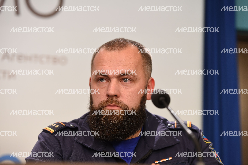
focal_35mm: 122
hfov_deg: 16.8
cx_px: 124
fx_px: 840
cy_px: 82
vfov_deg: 11.2
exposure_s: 1/250
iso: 1600
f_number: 3.5
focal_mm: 122
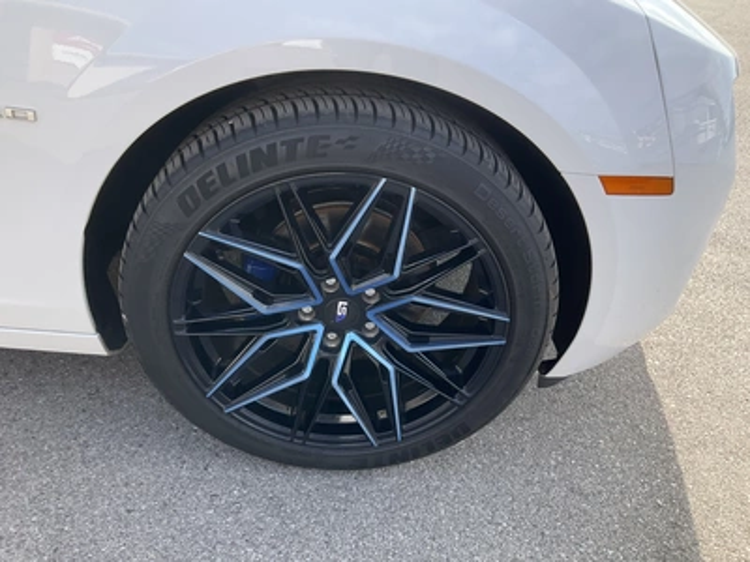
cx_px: 375
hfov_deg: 61.7
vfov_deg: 48.2
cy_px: 281
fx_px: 628
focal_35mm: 29
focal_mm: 3
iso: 25
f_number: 1.8
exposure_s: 1/446
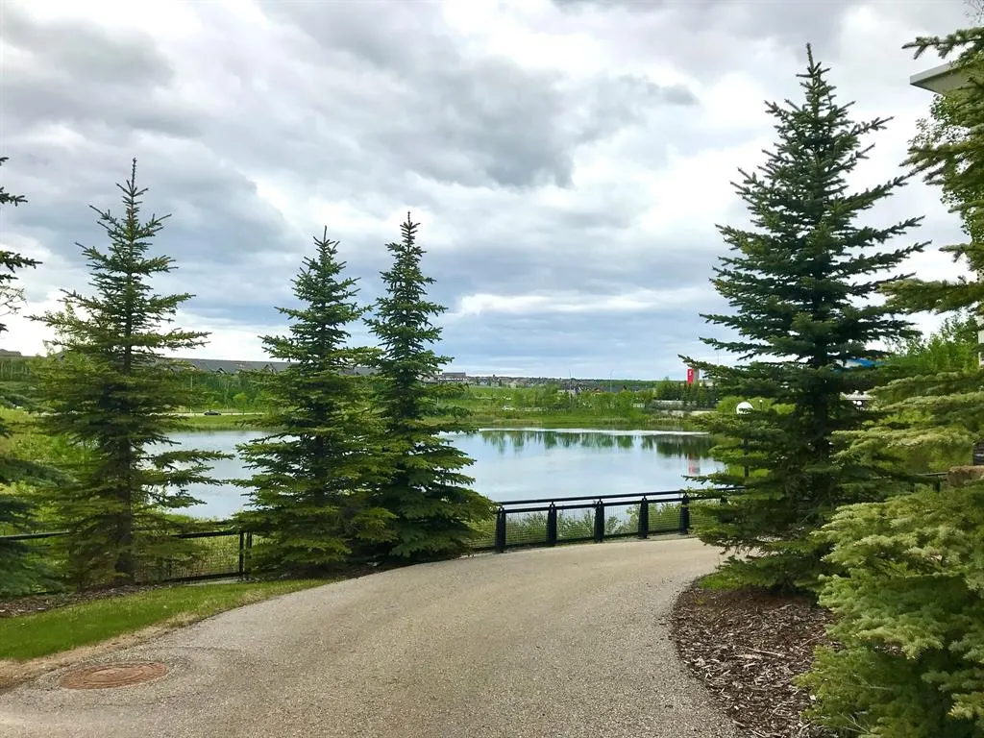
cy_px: 369
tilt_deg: +2.3
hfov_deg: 63.4
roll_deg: -0.2
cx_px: 492
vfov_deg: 49.7
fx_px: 796
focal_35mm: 28
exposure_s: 1/2817
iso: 20
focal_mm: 3.99
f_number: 1.8
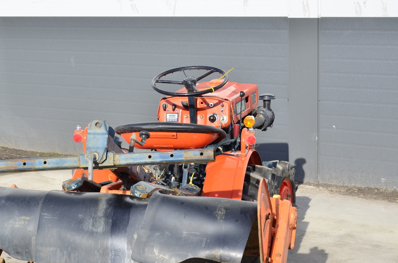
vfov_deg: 17.4
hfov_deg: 26.0
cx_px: 145
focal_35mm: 78
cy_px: 157
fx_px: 860
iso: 125
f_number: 10
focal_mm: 40
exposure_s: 1/200
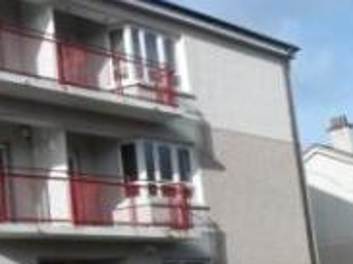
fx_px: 754
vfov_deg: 19.7
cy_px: 196
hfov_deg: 24.6
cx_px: -30
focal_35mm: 74
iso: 80
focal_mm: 5.3
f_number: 4.8
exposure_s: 1/350
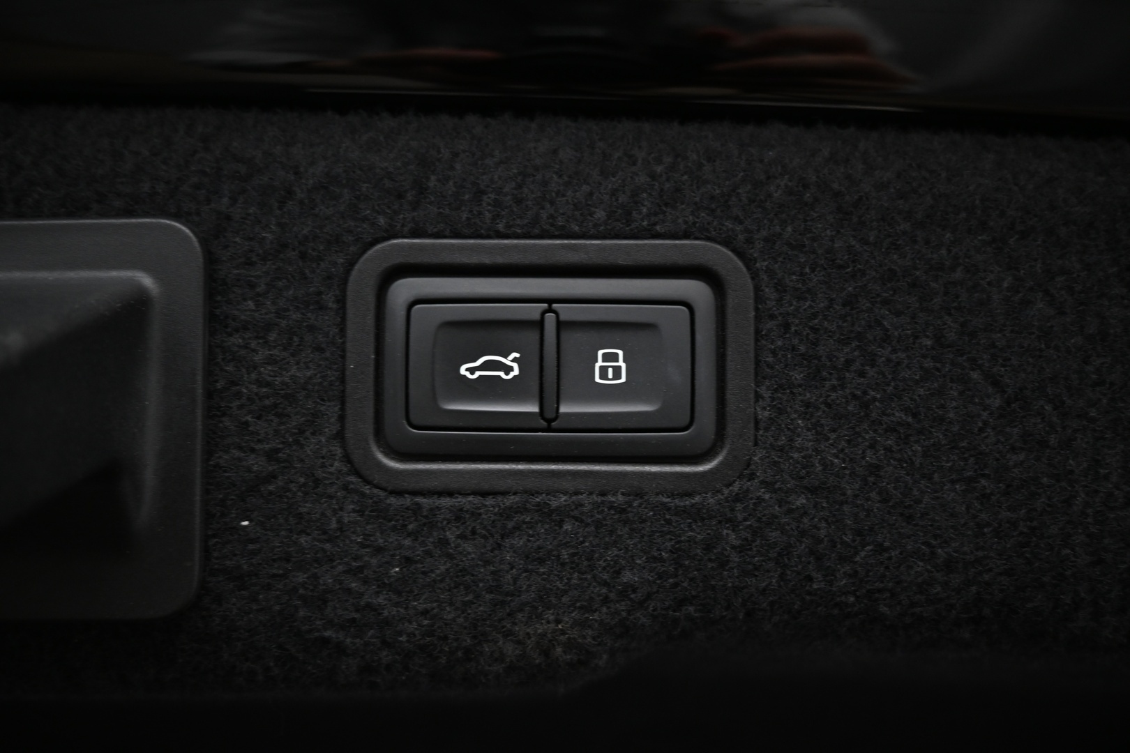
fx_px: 918
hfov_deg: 63.2
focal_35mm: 29
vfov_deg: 44.6
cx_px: 565
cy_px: 376
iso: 720
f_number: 3.8
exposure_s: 1/30
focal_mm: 19.5
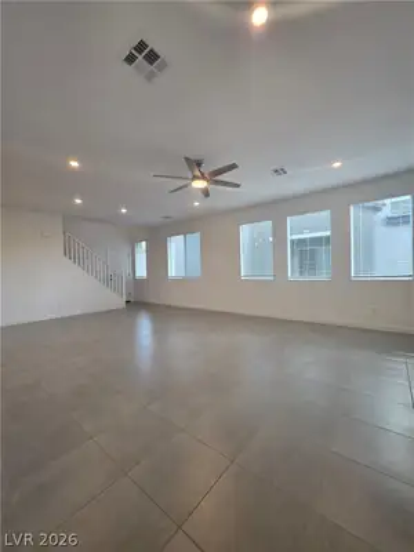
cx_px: 207
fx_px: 207
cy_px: 276
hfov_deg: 89.9
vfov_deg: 106.2
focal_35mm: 13
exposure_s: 1/120
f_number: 1.9
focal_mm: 2.2
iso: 160
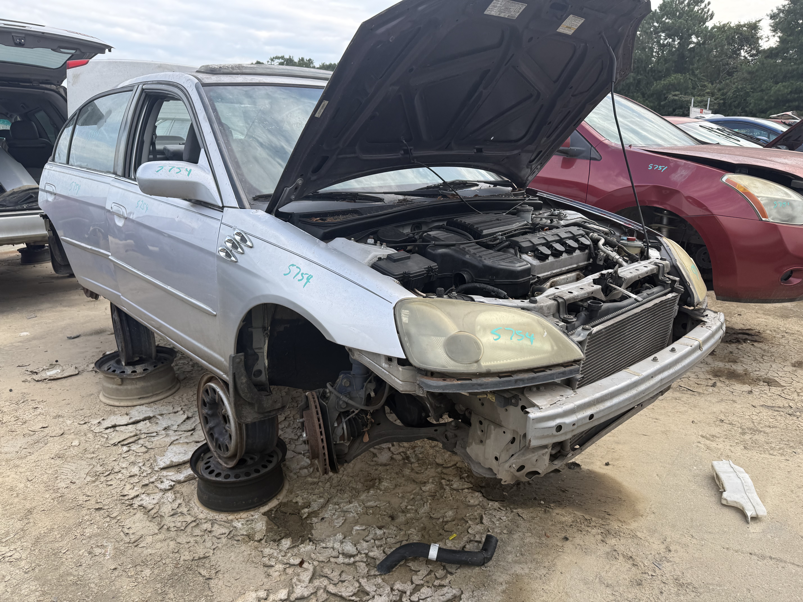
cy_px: 301
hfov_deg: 71.6
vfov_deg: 56.8
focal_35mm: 24
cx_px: 402
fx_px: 557
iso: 80
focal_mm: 6.76
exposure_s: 1/1005
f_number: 1.78
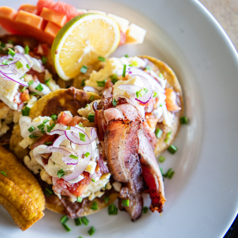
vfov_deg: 37.6
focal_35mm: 45
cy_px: 119
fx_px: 350
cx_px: 61
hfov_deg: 36.7
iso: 500
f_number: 2.8
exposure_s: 1/40
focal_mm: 35
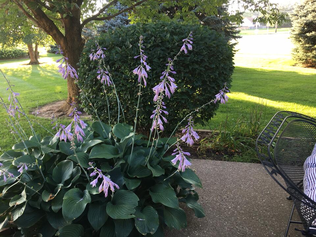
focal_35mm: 29
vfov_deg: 48.2
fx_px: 265
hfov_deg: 61.7
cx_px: 158
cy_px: 118
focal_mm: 4.15
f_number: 2.2
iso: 25
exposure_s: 1/40
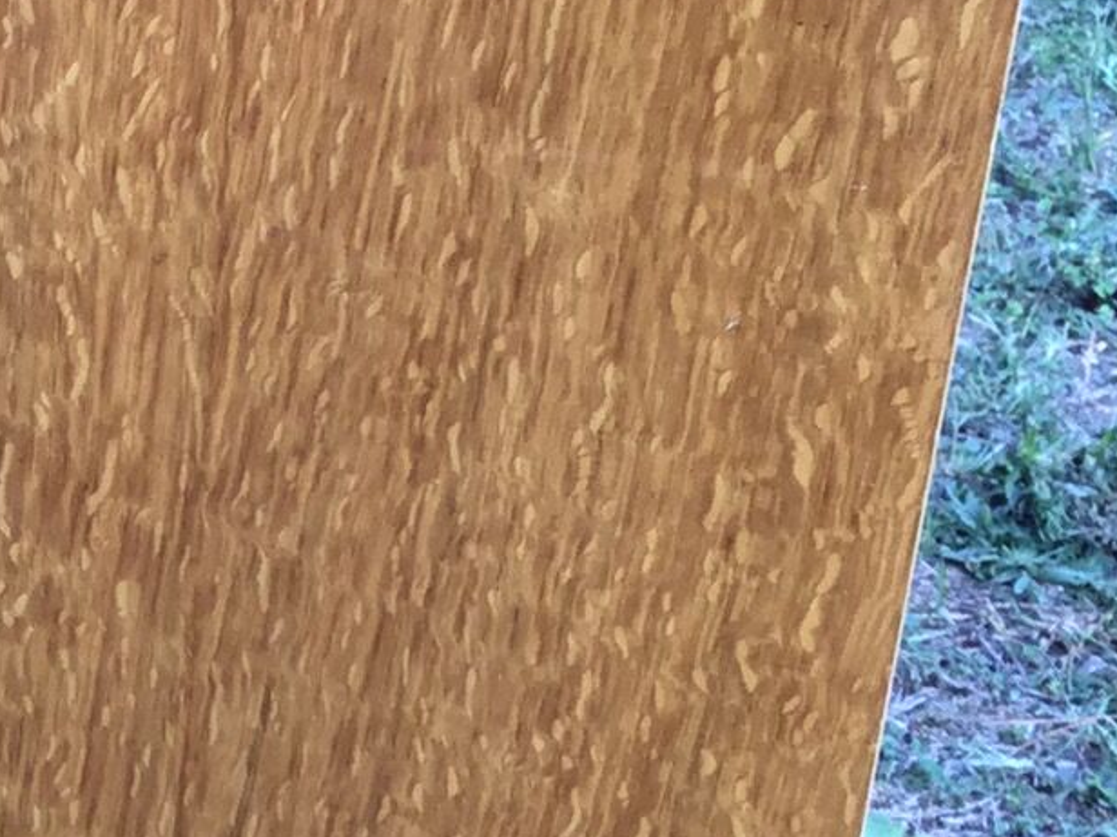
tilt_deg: -34.0
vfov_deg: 14.4
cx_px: -299
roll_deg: +3.8
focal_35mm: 103
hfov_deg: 17.9
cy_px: 498
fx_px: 3324
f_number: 2.4
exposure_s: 1/33
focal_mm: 3.3
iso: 25
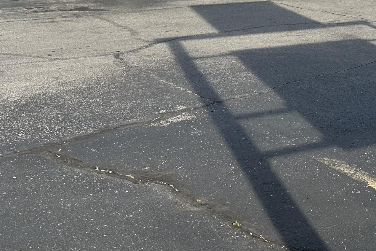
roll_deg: +0.5
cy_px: -26
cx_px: 318
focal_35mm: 59
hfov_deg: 32.7
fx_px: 616
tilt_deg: -2.8
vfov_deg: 21.8
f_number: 1.78
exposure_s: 1/3861
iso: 80
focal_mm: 6.86
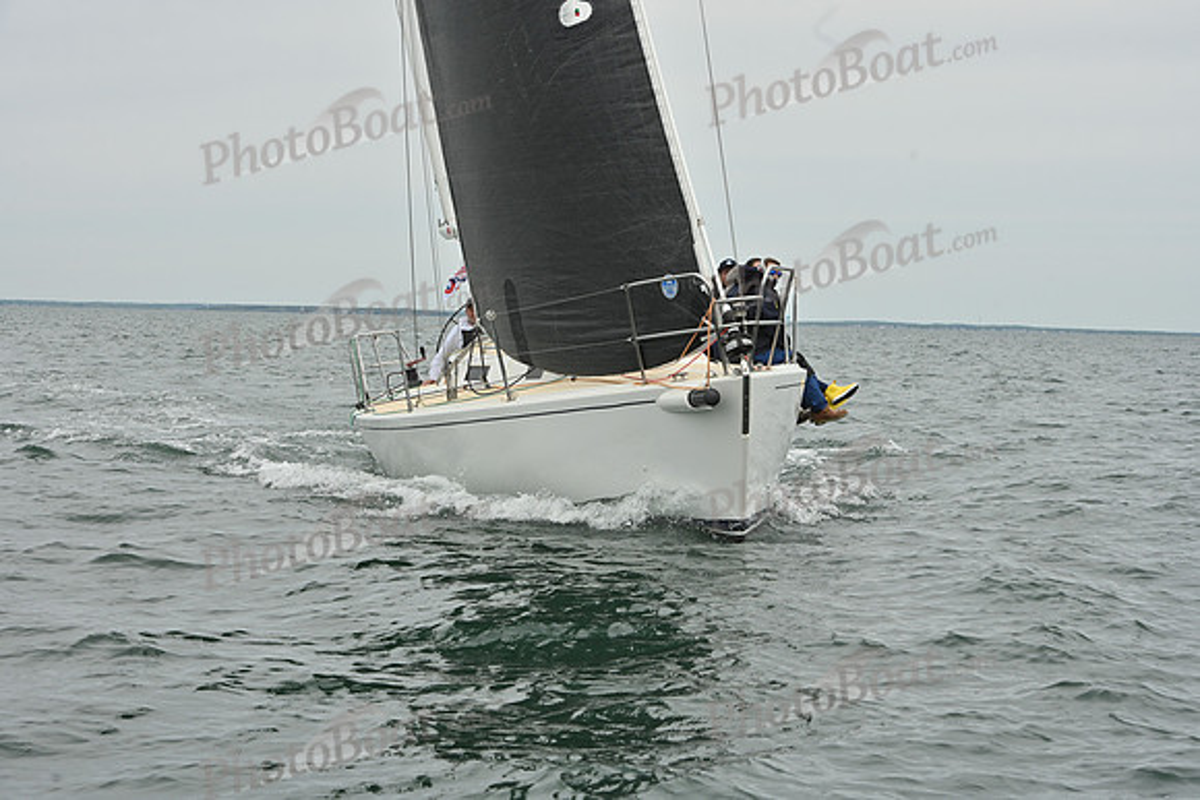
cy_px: 400
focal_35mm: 86
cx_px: 600
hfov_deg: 23.6
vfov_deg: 15.9
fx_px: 2867
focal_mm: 86
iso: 320
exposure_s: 1/1000
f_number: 10
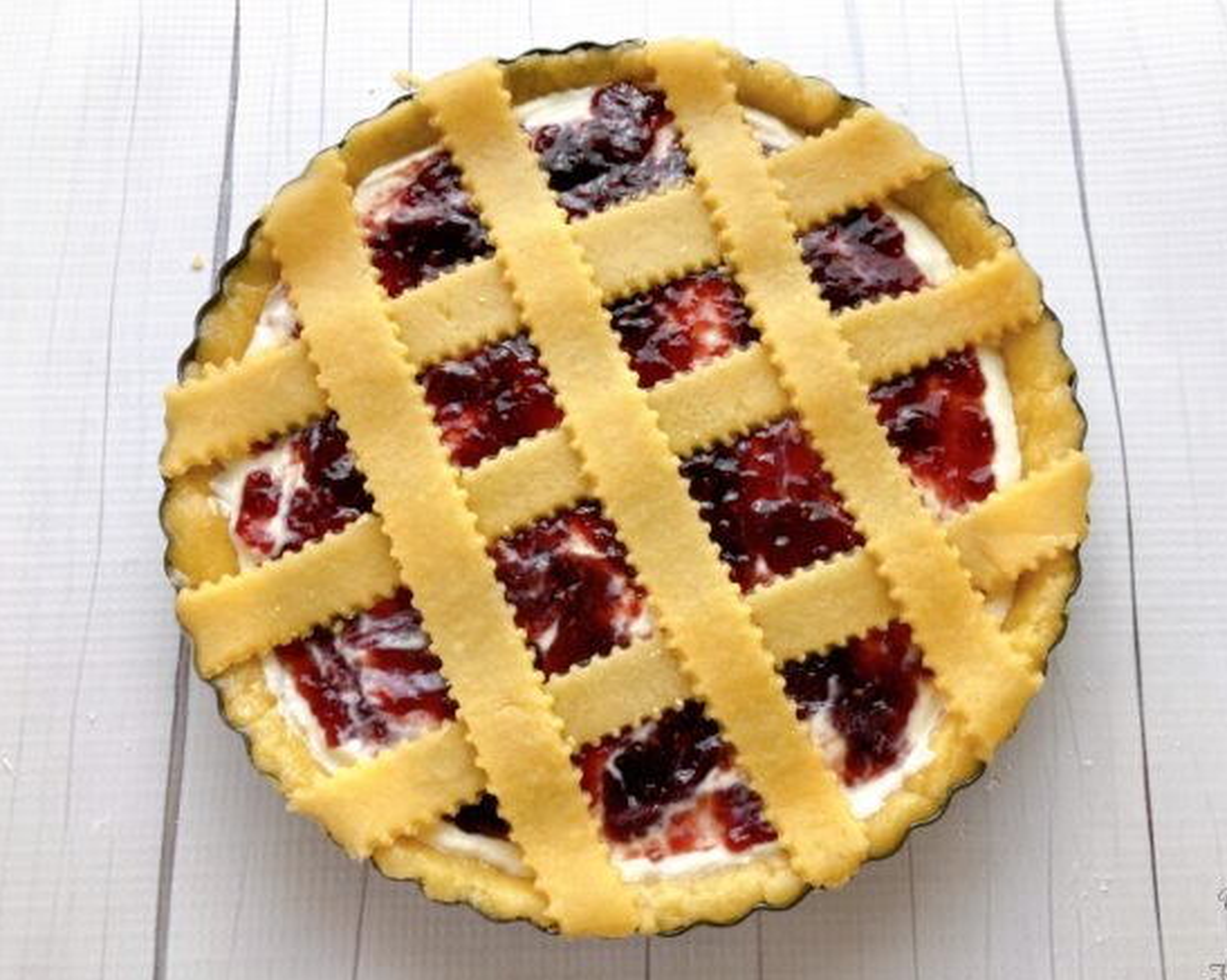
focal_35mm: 30
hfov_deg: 58.8
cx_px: 651
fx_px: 1089
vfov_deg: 48.5
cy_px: 502
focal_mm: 3.99
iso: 32
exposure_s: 1/100
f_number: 1.8
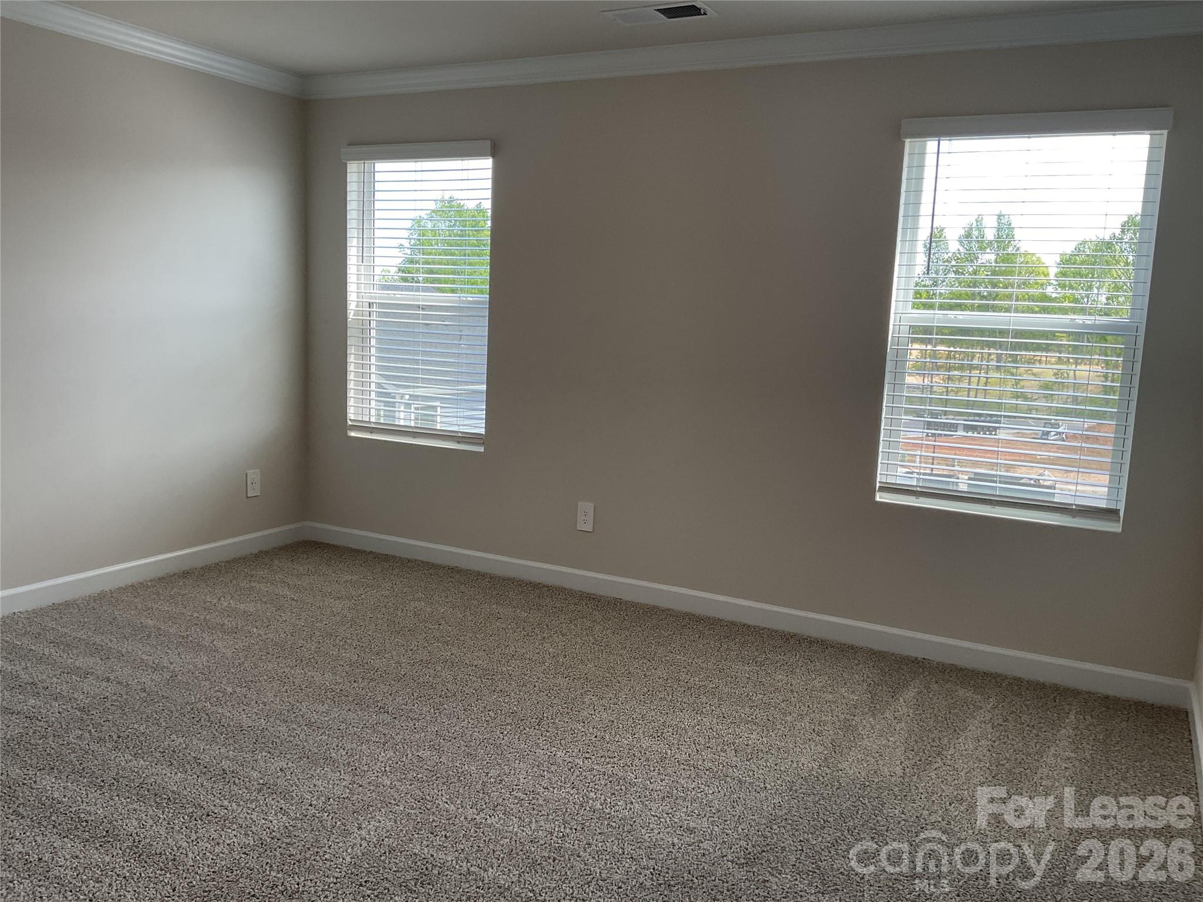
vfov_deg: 48.2
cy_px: 451
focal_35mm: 29
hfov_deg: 61.7
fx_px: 1008
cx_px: 602
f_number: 1.8
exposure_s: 1/120
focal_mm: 3
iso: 25
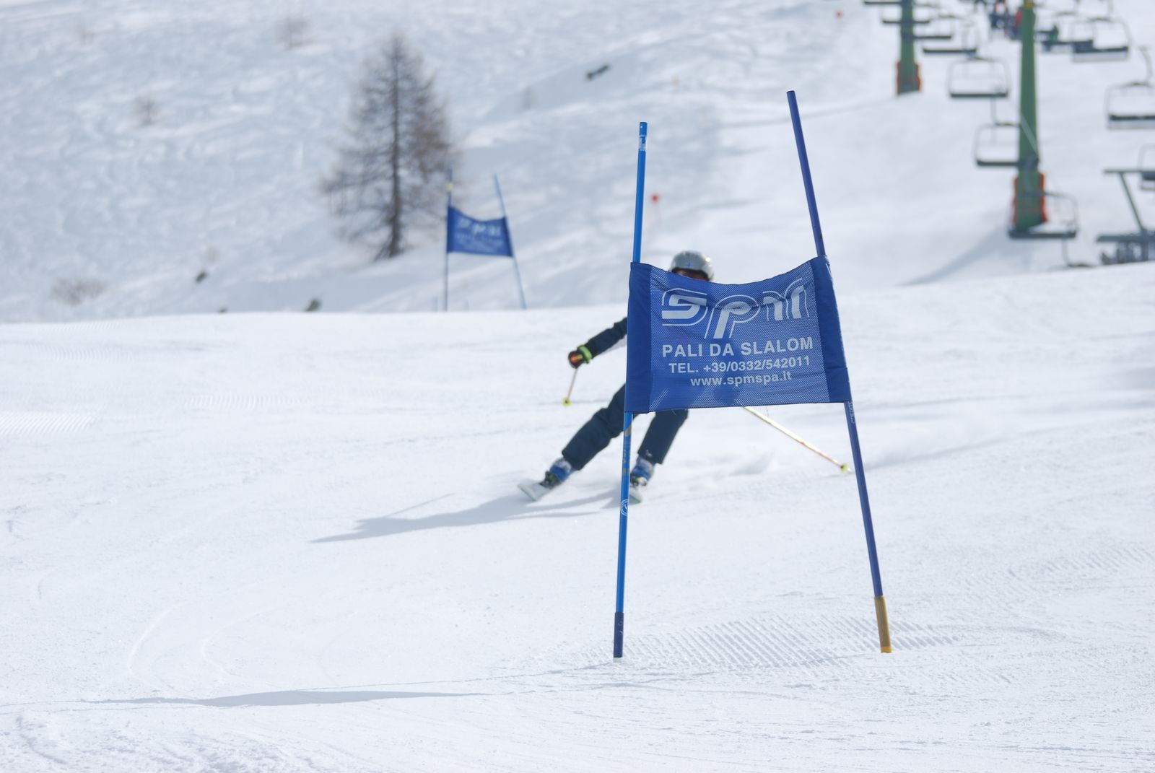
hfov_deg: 10.1
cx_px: 578
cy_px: 386
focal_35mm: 202
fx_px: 6504
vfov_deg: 6.8
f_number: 5
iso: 100
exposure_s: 1/1250
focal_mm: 135
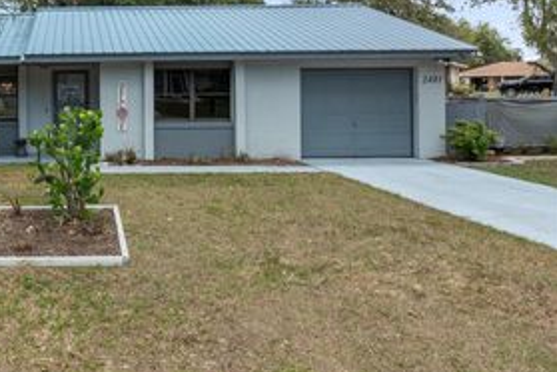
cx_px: 60
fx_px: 540
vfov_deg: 37.1
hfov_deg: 49.0
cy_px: 95
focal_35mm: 35
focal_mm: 13
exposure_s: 1/320
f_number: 8
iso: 320
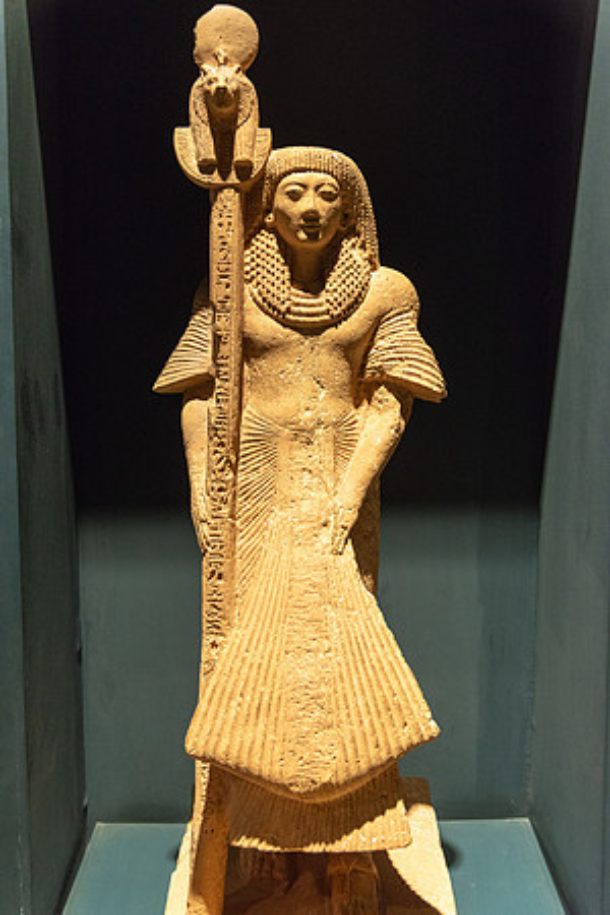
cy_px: 458
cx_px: 305
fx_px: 1169
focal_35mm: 46
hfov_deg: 29.2
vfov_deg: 42.7
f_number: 4
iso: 1800
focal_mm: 46
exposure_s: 1/30
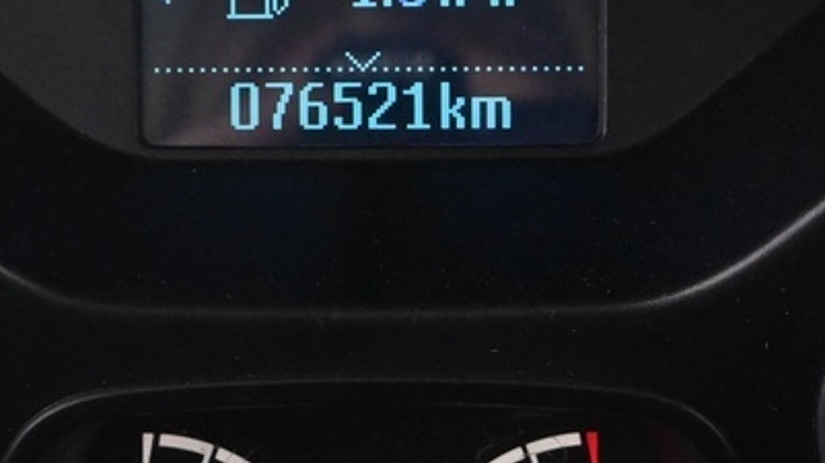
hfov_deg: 16.9
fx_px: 2777
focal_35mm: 127
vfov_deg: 9.5
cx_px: 327
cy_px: 200
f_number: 6.3
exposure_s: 1/10
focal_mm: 20
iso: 3200
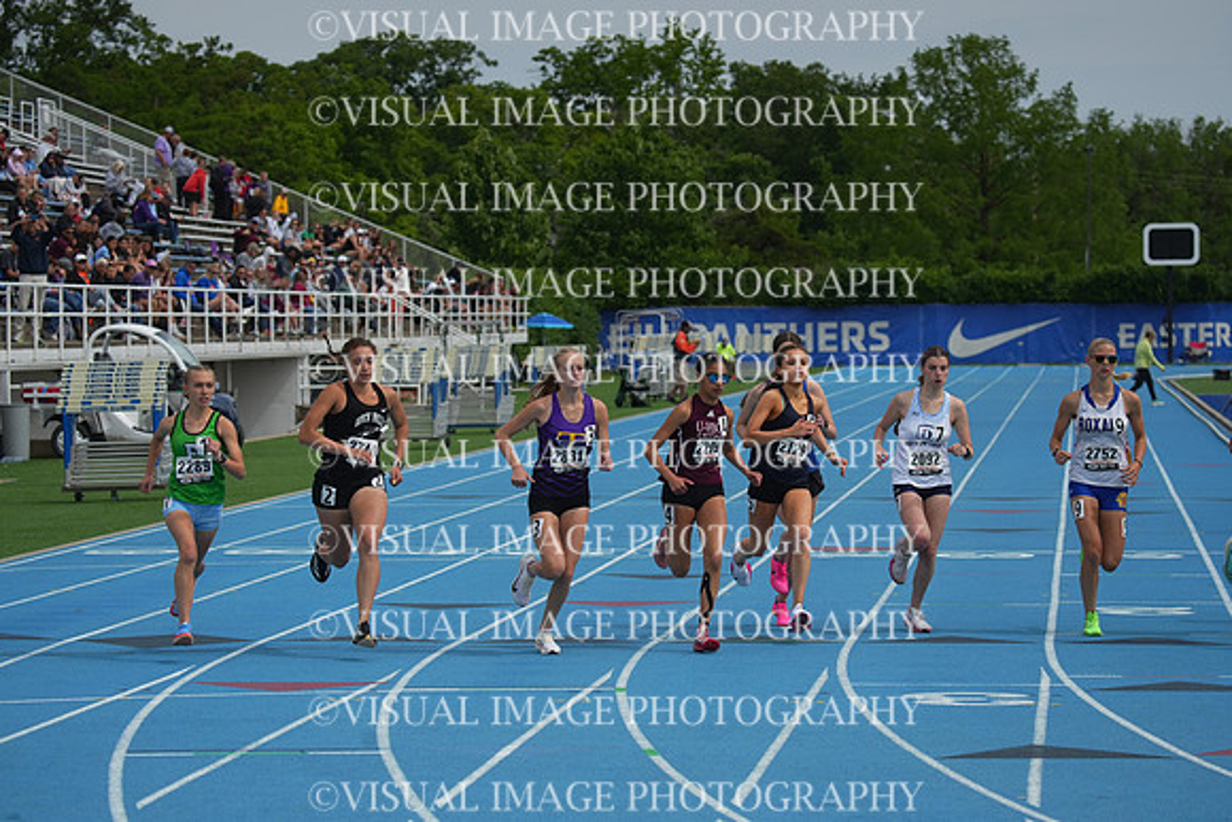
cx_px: 616
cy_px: 411
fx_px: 4621
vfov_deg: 10.2
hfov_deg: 15.2
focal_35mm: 135
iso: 500
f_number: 5.6
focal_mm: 135
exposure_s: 1/5000
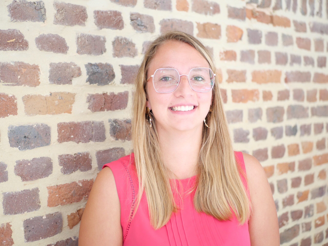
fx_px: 474
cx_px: 164
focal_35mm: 50
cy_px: 123
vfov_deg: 29.1
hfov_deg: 38.2
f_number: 1.7
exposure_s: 1/250
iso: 320
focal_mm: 25
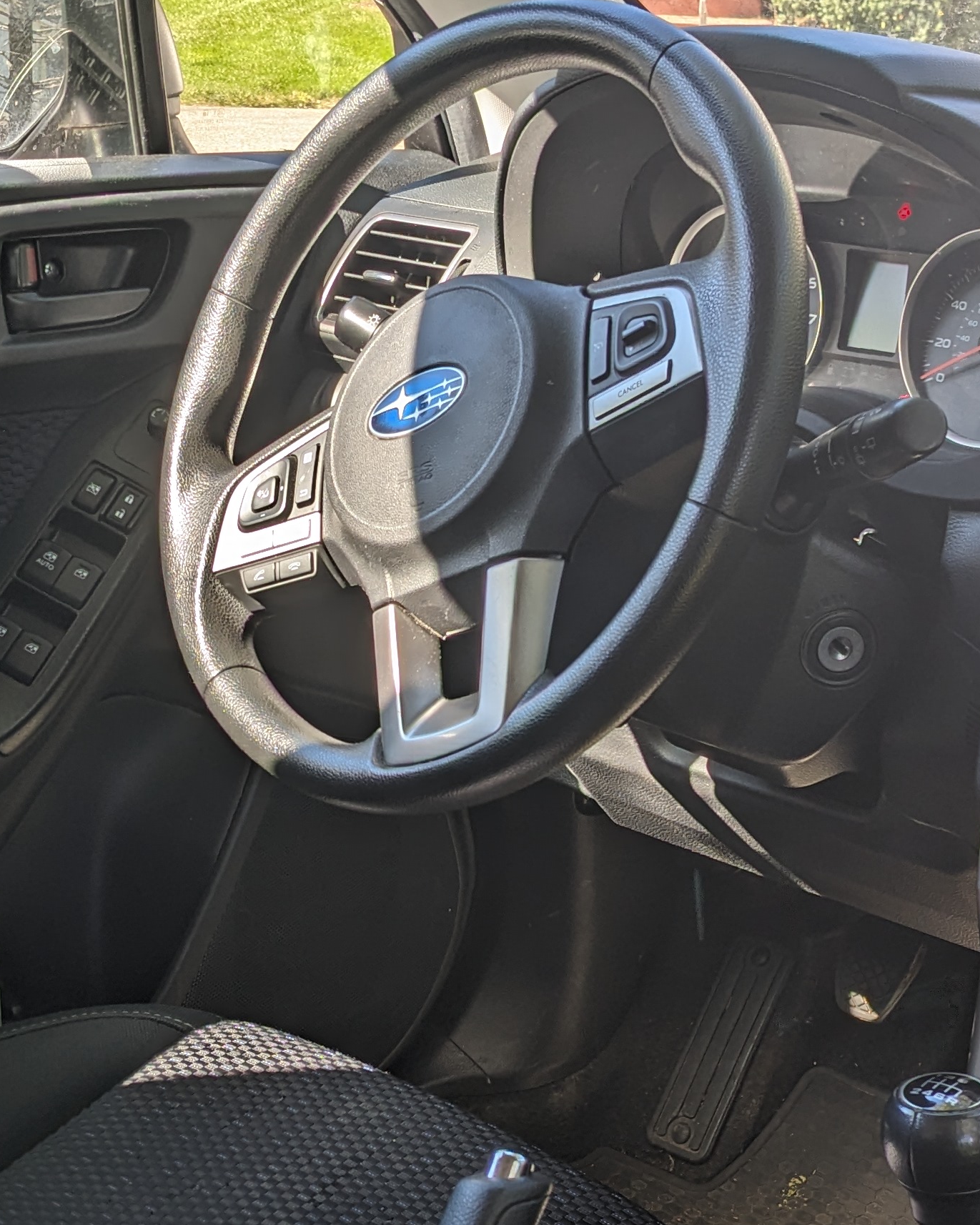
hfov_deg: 24.6
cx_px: 529
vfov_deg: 30.4
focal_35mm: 62
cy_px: 747
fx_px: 2248
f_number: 1.73
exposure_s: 1/459
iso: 48
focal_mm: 4.38
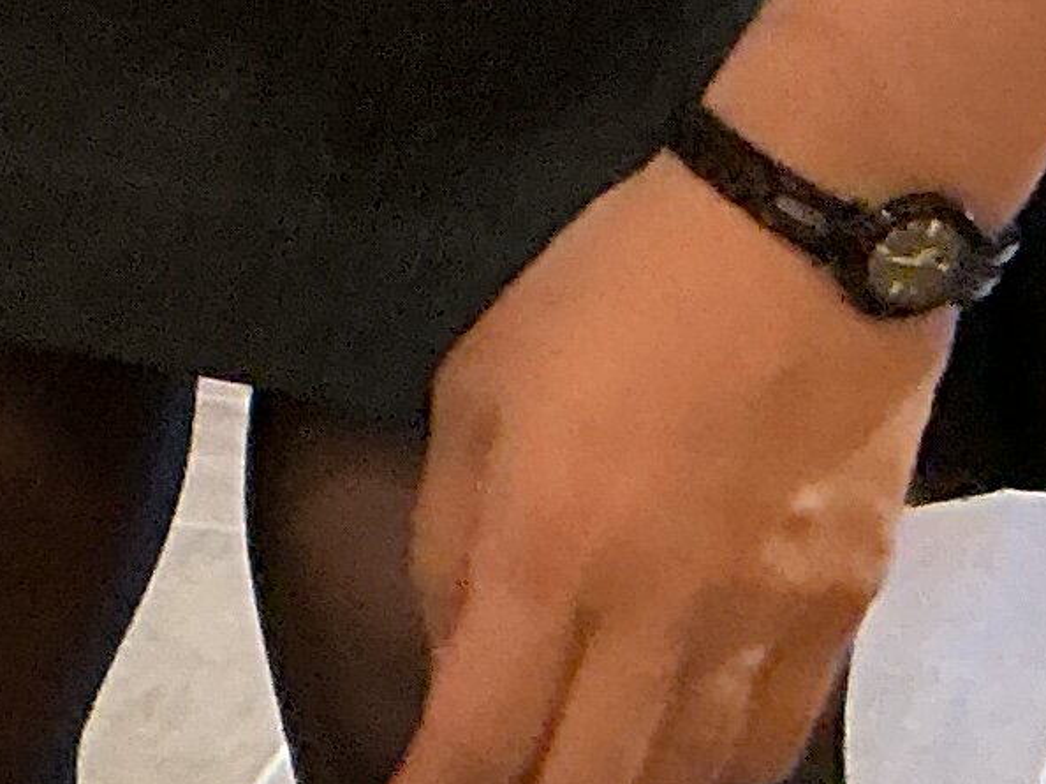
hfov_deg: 8.1
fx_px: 5950
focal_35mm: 197
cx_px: -2407
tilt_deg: -14.8
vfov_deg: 7.5
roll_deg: +1.6
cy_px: 479
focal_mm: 3
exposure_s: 1/60
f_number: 1.8
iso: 125
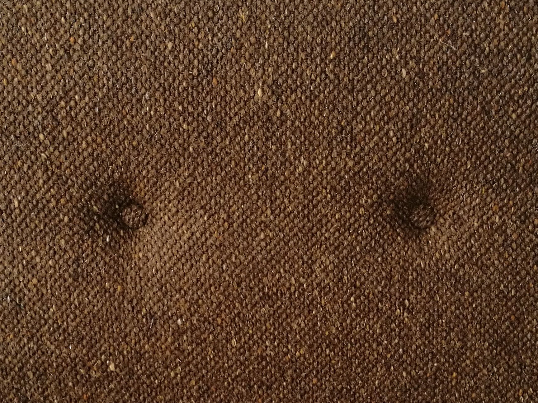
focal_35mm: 51
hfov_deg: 37.5
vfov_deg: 28.3
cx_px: 276
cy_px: 280
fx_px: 793
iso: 160
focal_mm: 4.5
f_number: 2.2
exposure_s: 1/50
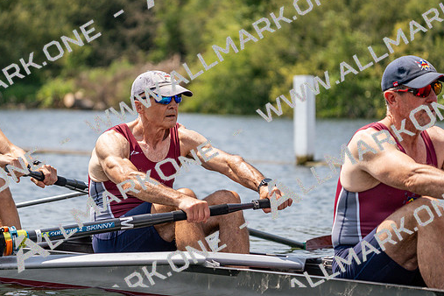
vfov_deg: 6.0
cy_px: 137
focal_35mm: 229
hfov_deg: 9.0
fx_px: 2824
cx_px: 193
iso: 250
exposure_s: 1/1600
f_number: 5.6
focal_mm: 200
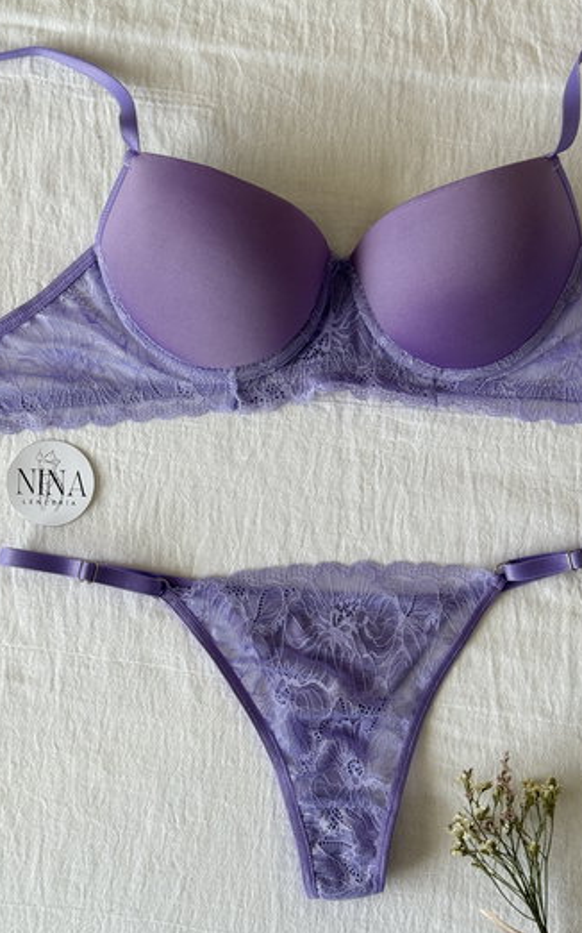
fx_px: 1320
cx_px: 337
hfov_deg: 24.8
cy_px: 467
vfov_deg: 38.9
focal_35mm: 52
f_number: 1.78
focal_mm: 6.76
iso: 100
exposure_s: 1/60
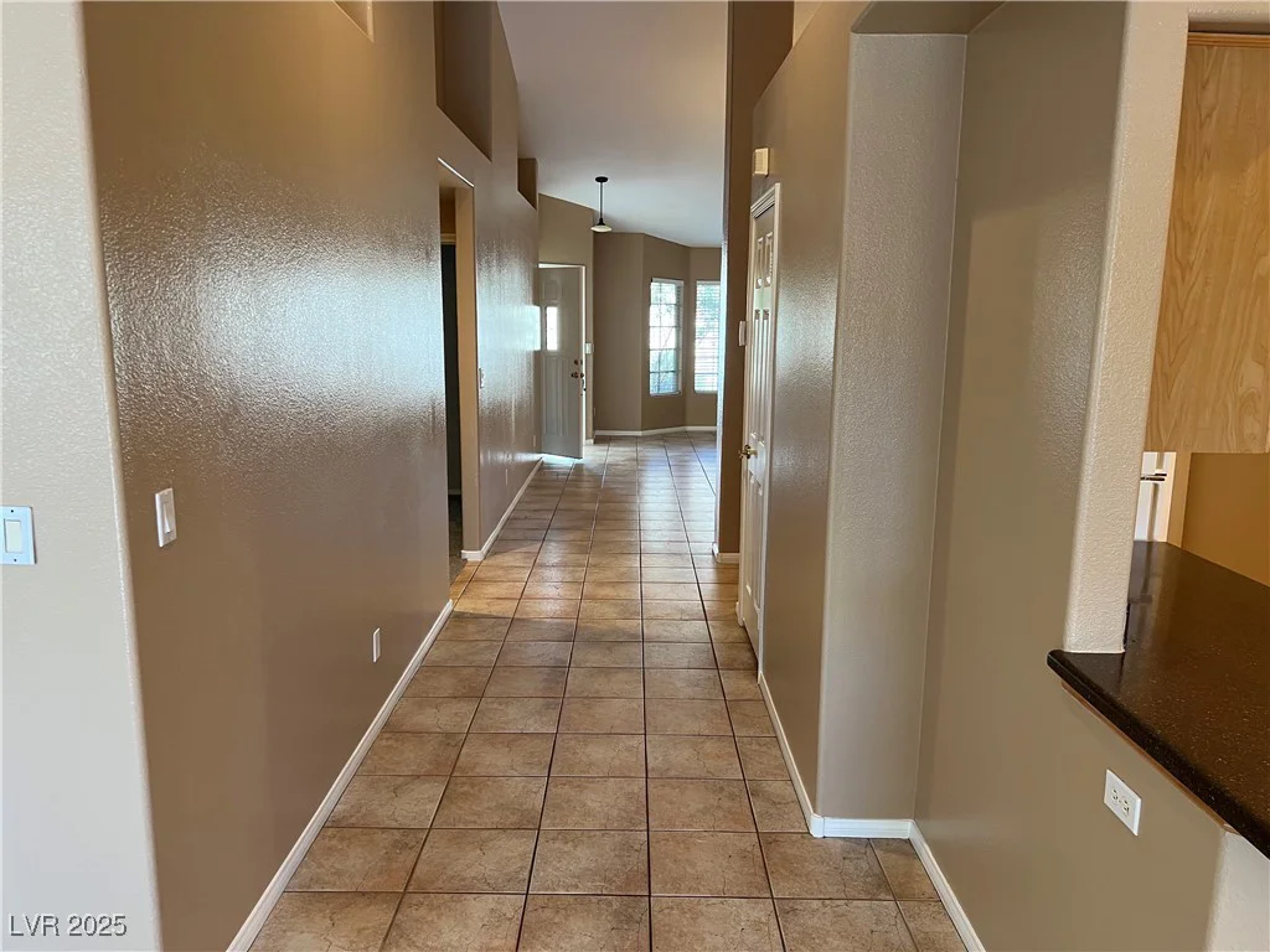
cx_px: 635
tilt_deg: -11.4
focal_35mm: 26
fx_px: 954
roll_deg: -1.0
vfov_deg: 53.1
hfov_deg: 67.3
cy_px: 476
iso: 80
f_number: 1.5
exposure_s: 1/60
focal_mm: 5.7
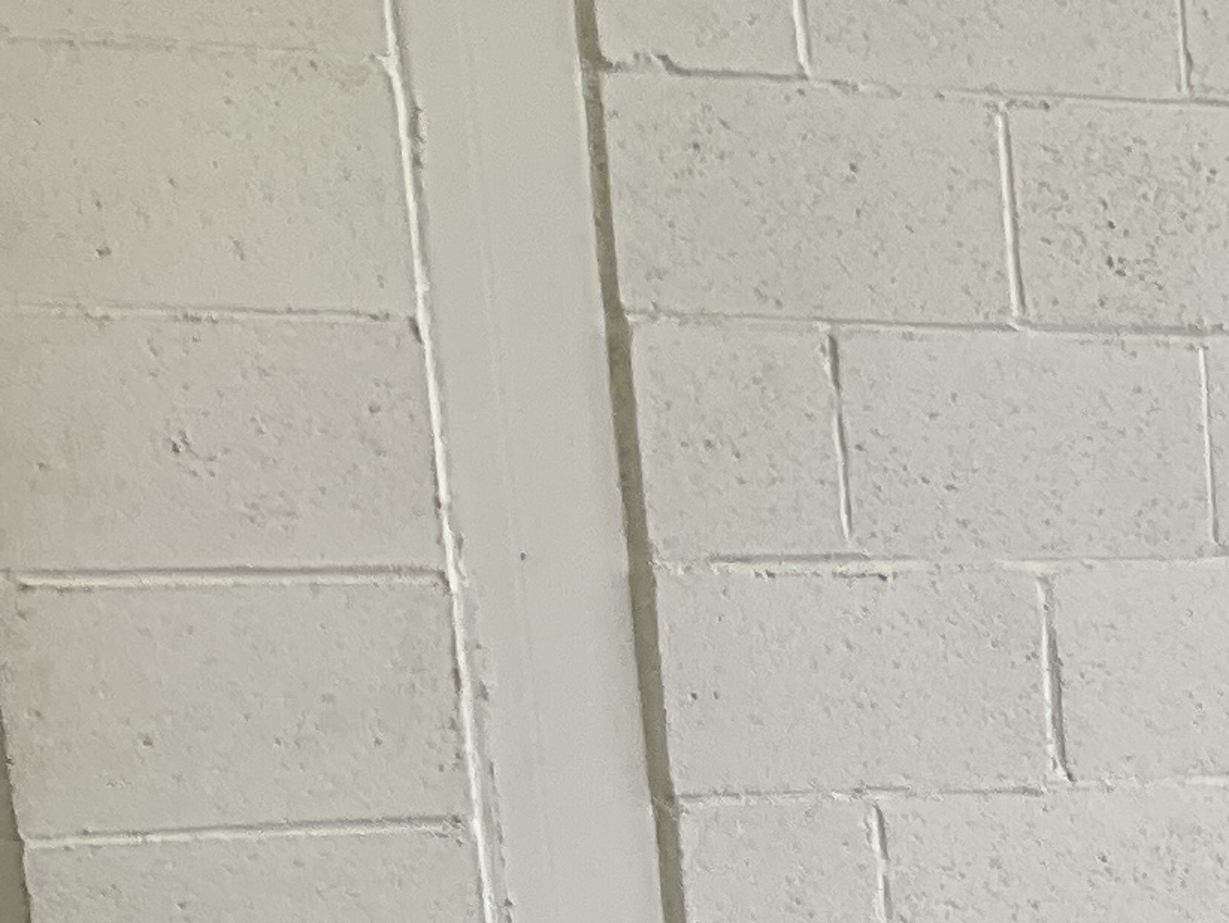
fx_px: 5044
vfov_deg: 9.5
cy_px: 2116
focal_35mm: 142
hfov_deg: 12.1
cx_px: 2592
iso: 20
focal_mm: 3
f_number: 1.8
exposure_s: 1/100
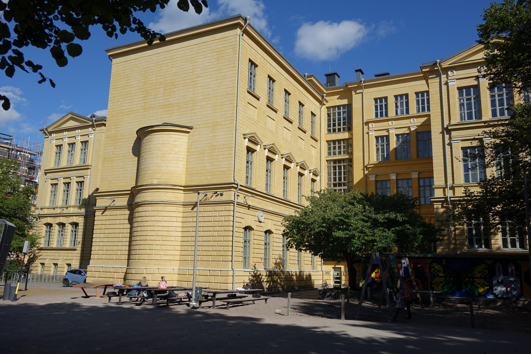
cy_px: 177
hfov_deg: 61.9
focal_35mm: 30
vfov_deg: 43.6
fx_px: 442
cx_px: 266
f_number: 2.8
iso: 125
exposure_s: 1/400
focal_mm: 11.13
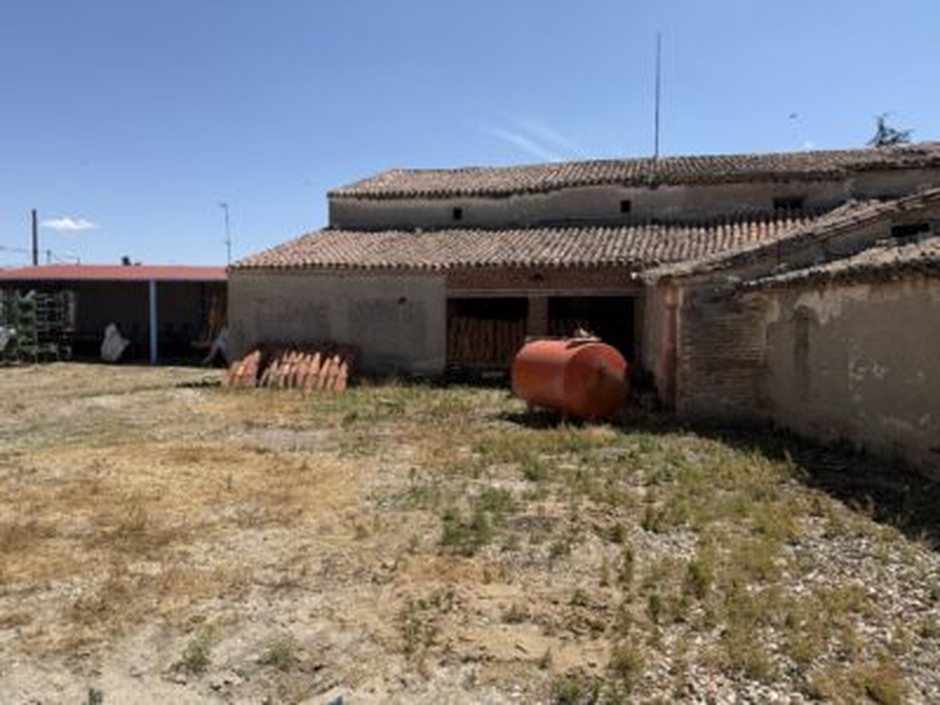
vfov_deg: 56.8
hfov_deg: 71.6
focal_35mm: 24
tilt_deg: -2.1
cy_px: 352
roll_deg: -0.3
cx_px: 470
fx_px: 652
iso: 80
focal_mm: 6.76
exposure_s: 1/4975
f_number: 1.78
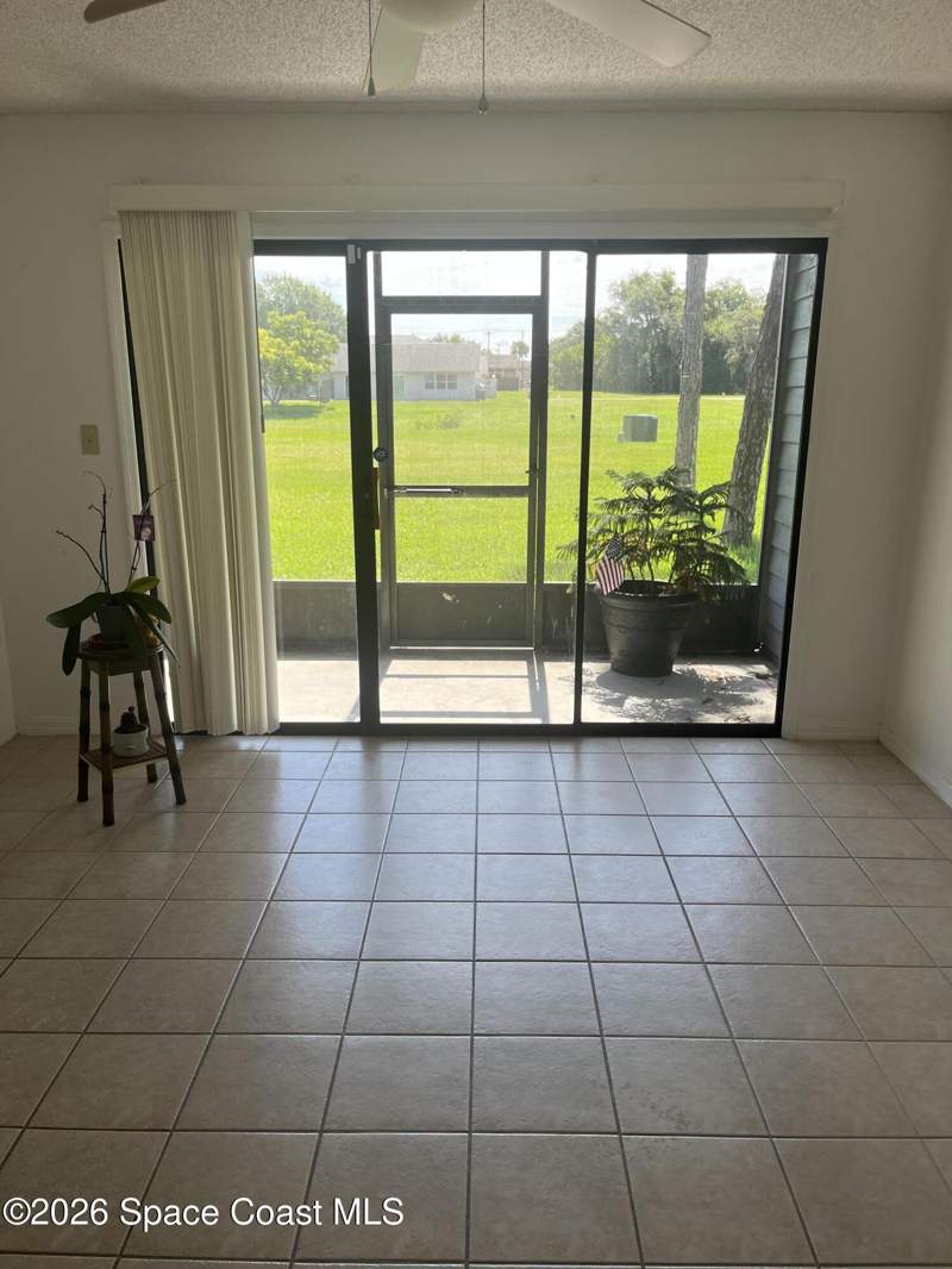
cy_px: 634
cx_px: 476
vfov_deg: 67.3
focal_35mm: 26
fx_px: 953
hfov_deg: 53.1
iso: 50
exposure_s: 1/618
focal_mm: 5.1
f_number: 1.6
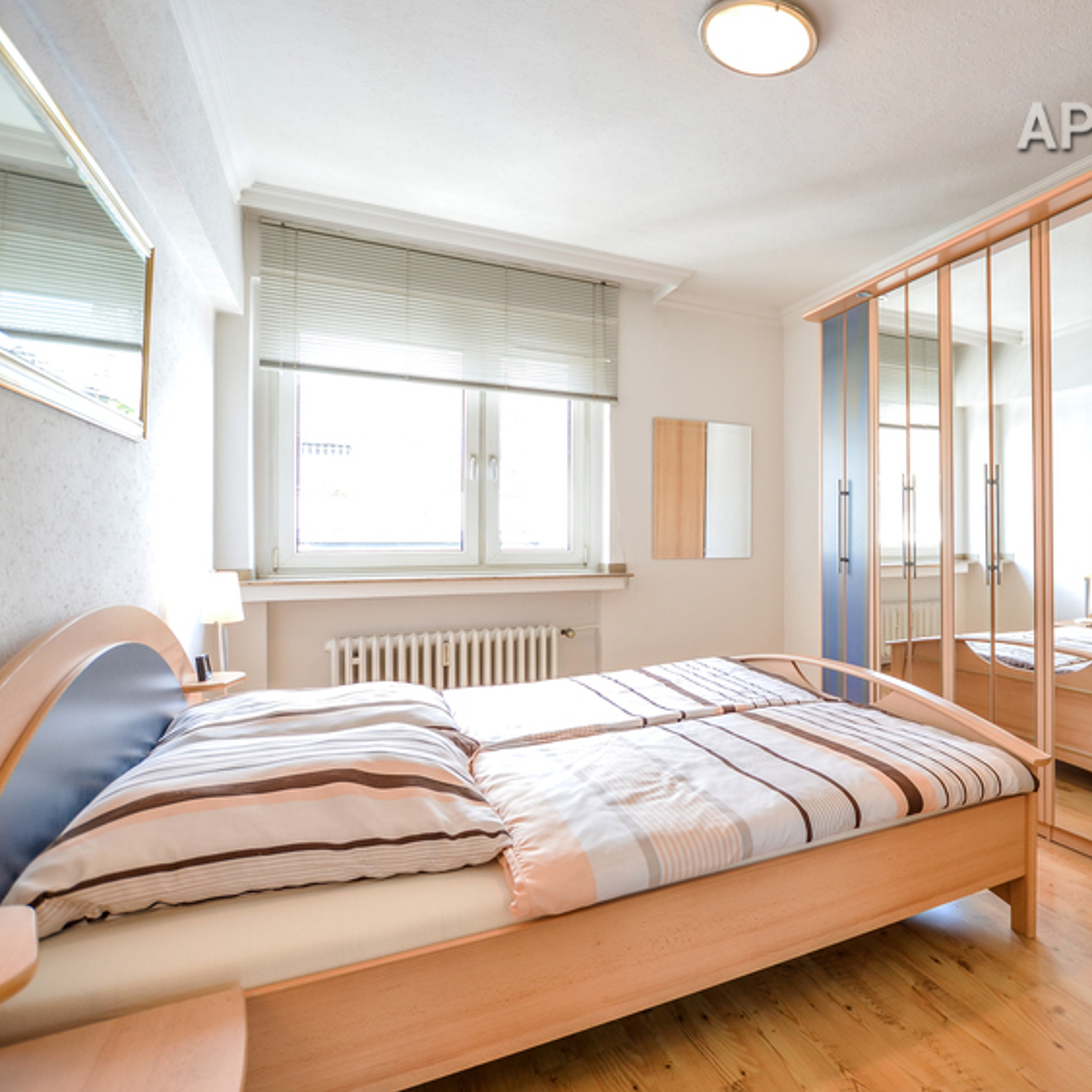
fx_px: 714
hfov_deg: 70.1
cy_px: 543
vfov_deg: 74.8
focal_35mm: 20
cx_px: 813
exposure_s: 1/30
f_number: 3.5
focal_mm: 10
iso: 220
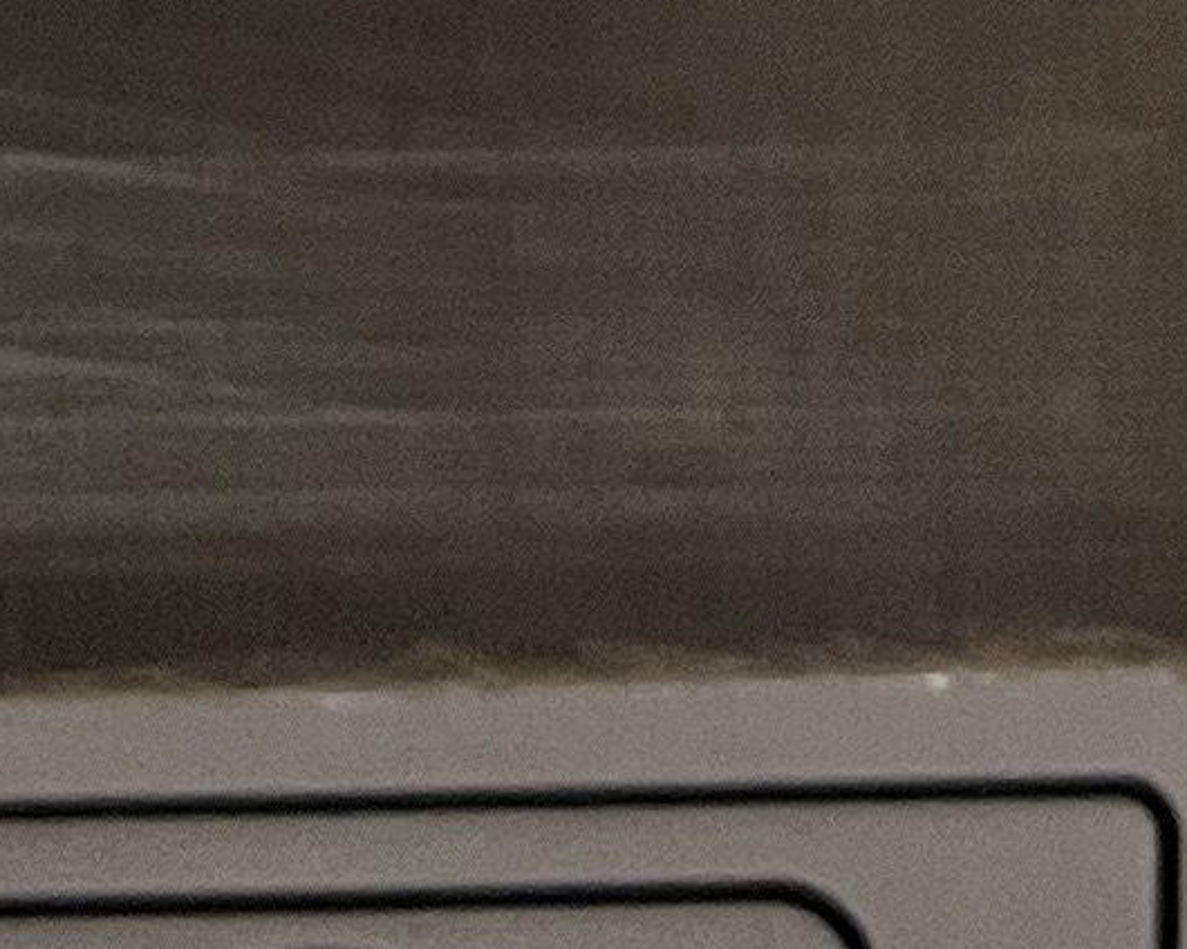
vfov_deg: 6.9
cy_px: -2325
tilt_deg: -4.2
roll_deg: +0.7
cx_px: -629
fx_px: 6780
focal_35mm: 193
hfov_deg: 9.7
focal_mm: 5.1
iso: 160
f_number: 1.6
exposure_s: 1/50
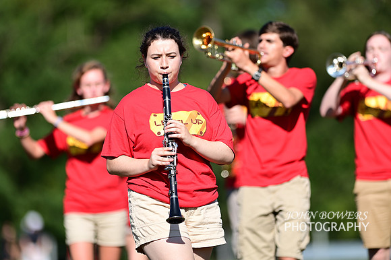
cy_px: 130
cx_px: 196
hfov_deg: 6.9
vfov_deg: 4.6
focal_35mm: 300
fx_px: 3256
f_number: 2.8
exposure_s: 1/1600
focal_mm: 300
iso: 100
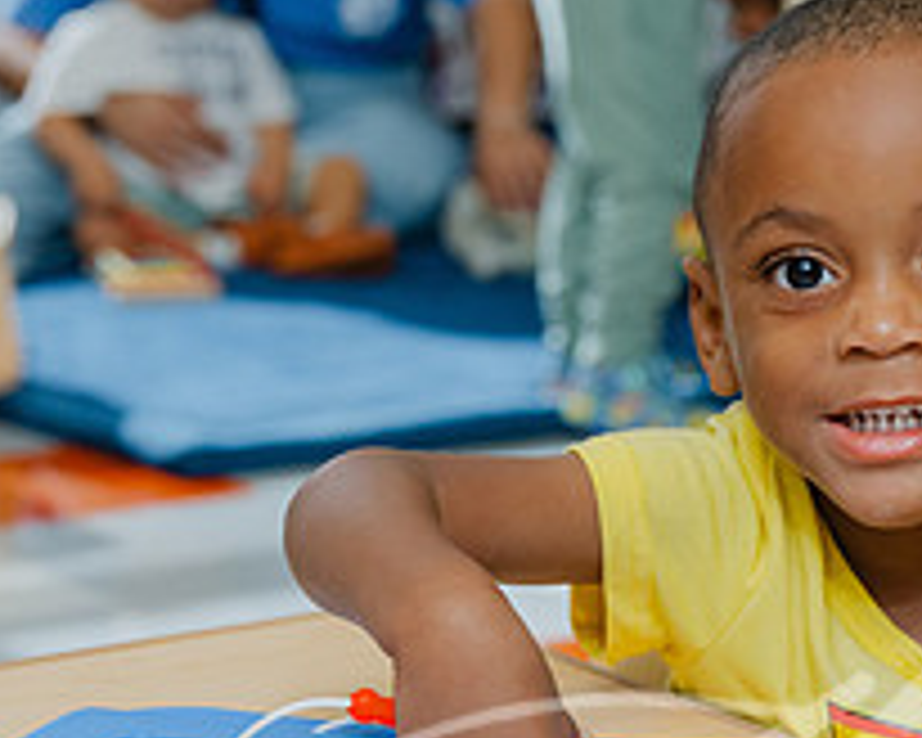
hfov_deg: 13.9
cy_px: 362
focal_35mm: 138
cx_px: 787
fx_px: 3766
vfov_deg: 11.2
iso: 640
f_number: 4.5
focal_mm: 52
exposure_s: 1/200
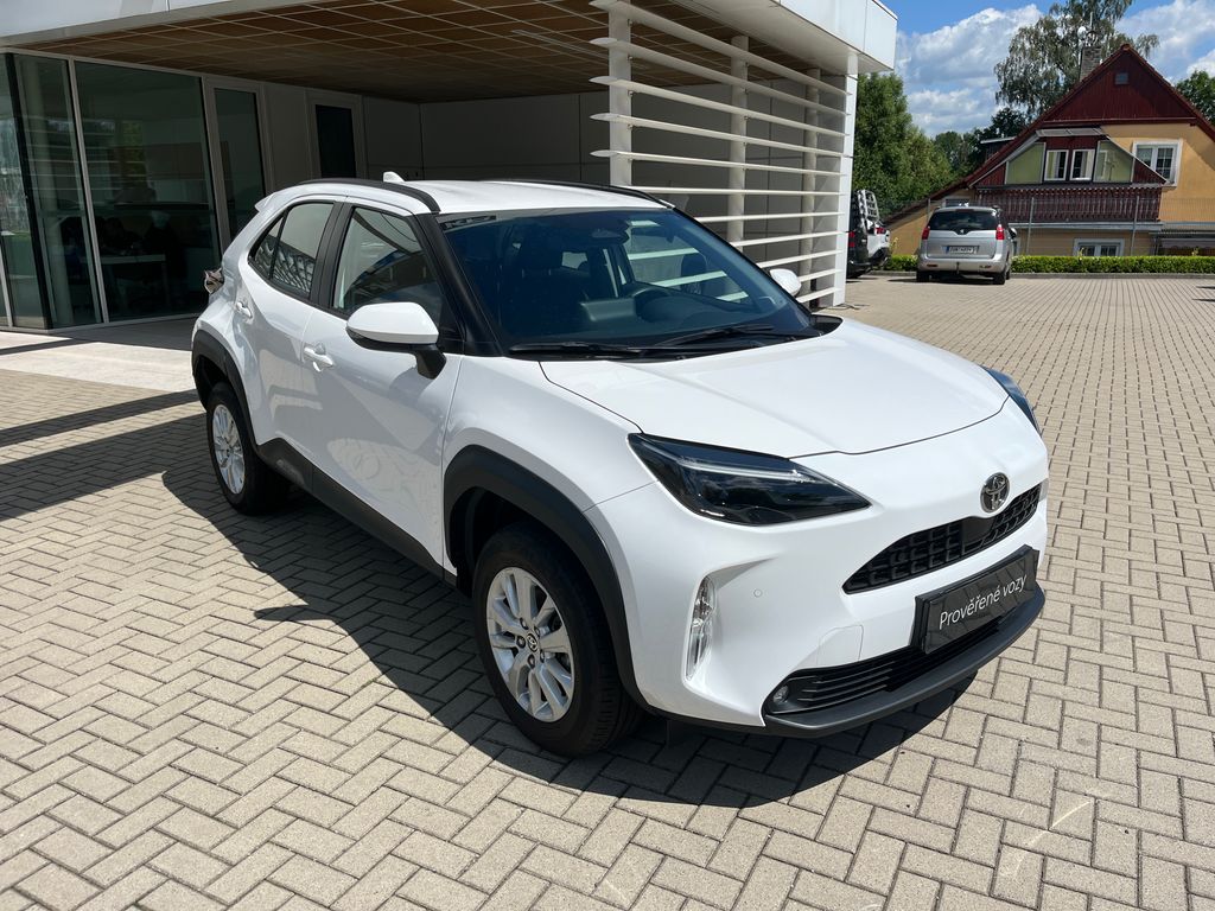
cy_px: 456
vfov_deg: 53.1
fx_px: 913
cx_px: 608
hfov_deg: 67.3
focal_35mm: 26
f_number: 1.6
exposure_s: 1/7874
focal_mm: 5.1
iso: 50
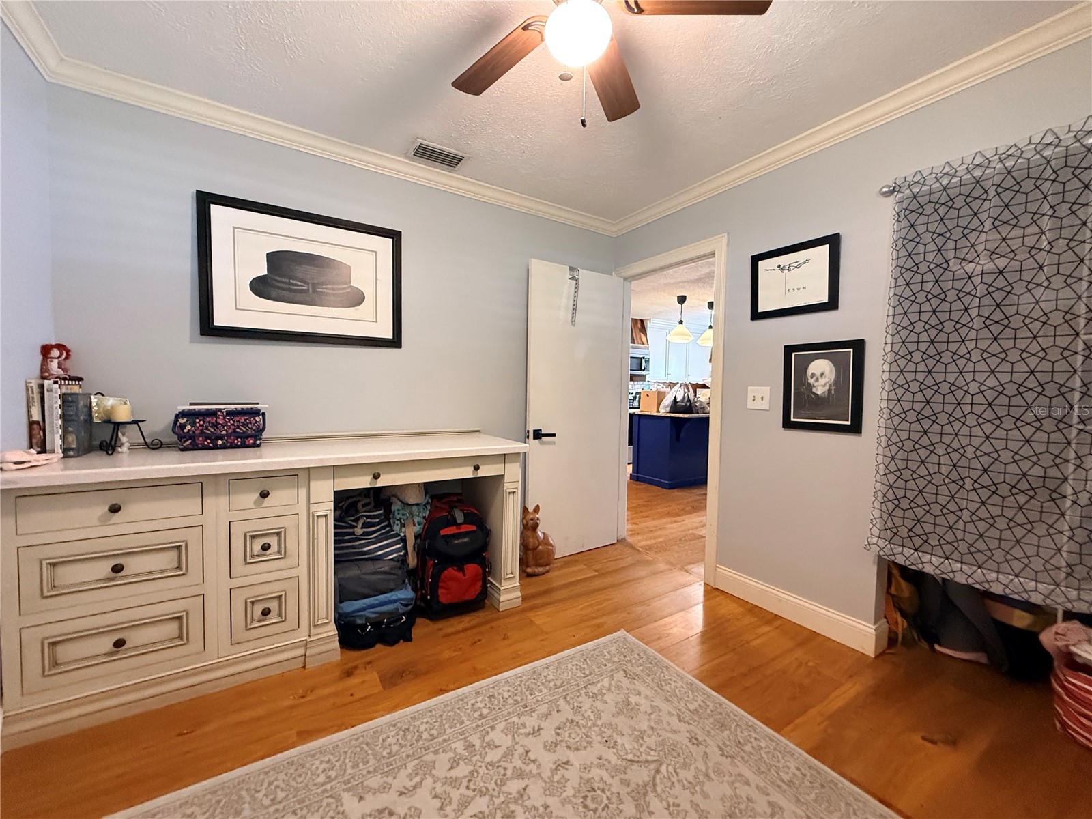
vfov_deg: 85.7
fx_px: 442
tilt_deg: -3.1
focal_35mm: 14
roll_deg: -1.1
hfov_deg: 102.1
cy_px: 410
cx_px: 546
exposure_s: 1/60
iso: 640
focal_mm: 2.22
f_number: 2.2
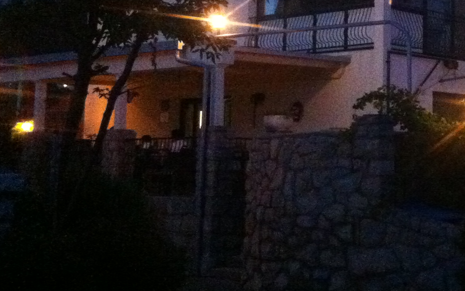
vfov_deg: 15.8
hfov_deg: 24.4
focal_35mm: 82
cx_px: 430
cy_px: 60
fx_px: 1039
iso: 1000
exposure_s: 1/15
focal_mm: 3.85
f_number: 2.8
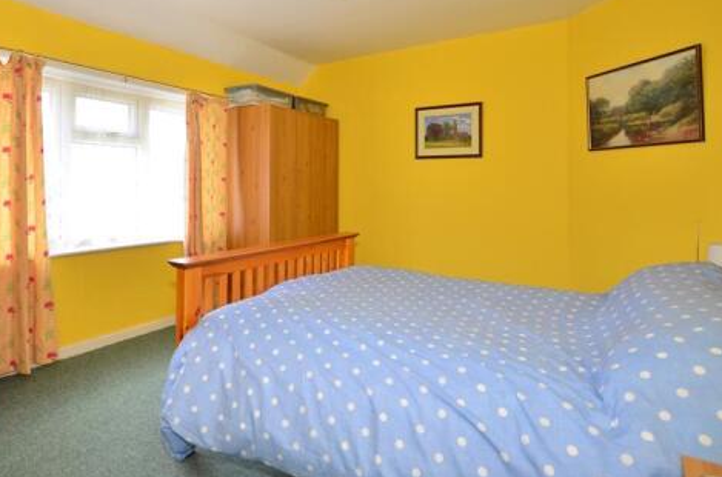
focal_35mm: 21
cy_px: 175
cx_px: 296
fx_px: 420
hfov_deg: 80.6
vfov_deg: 58.4
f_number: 5
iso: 200
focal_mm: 10
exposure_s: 1/13
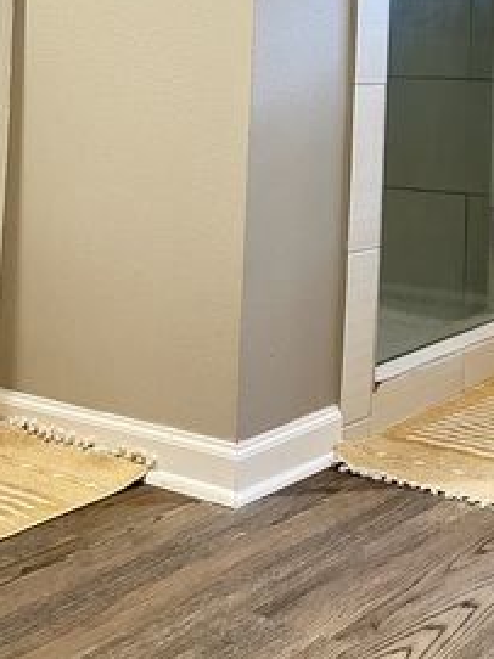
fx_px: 1124
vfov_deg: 30.4
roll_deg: -1.2
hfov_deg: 23.1
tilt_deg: +2.8
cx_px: 567
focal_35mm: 59
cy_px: 1
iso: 640
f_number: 1.78
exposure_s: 1/60
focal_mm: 6.86
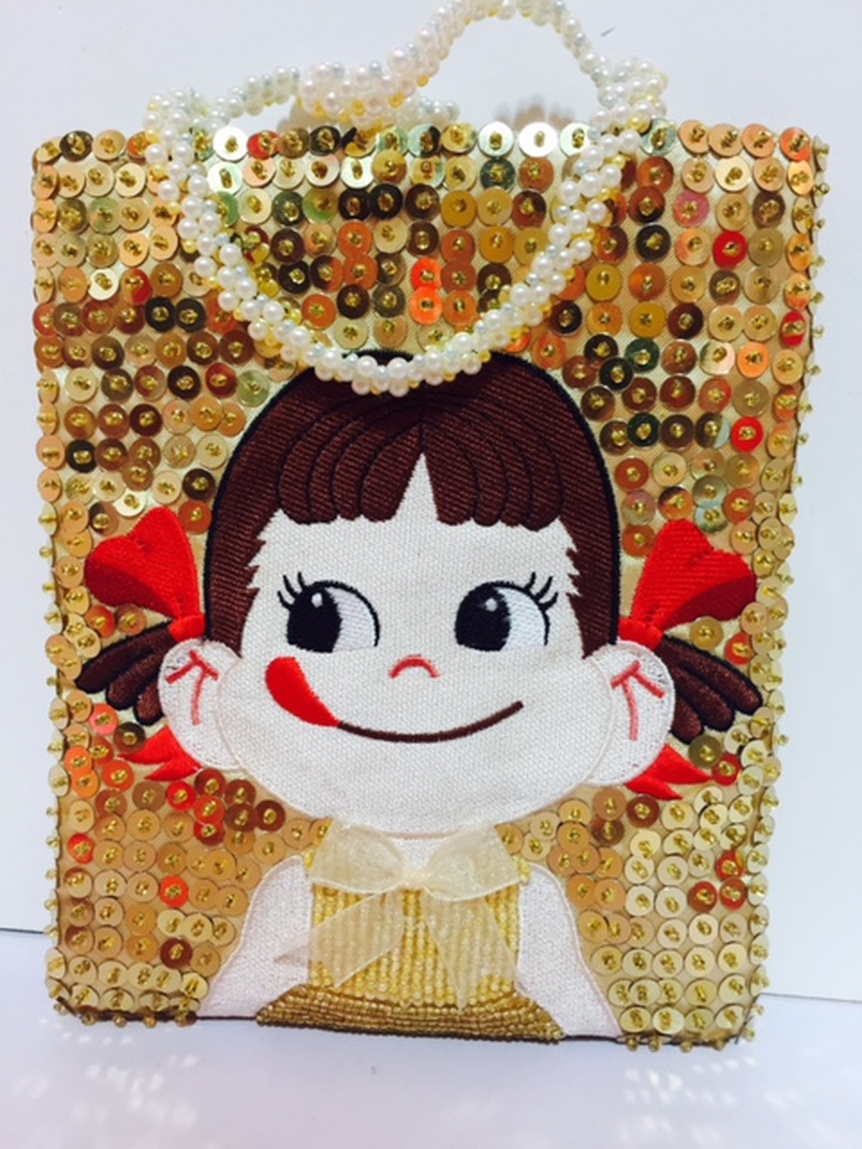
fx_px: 963
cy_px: 574
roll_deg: -1.0
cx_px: 431
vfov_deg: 61.7
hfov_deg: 48.2
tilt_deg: -13.6
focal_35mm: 29
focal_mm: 4.15
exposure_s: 1/33
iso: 100
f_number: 2.2
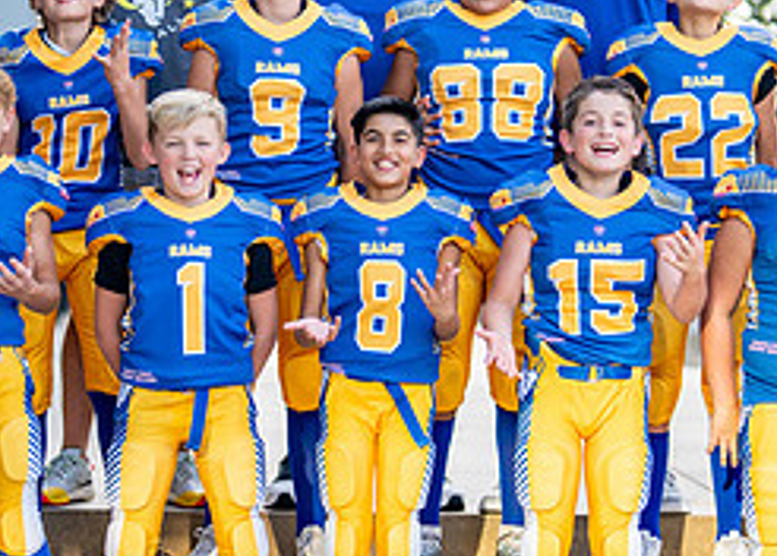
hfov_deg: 13.4
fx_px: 3312
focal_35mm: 150
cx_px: 471
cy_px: 213
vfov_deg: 9.6
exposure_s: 1/1600
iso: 200
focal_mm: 50
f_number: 1.2
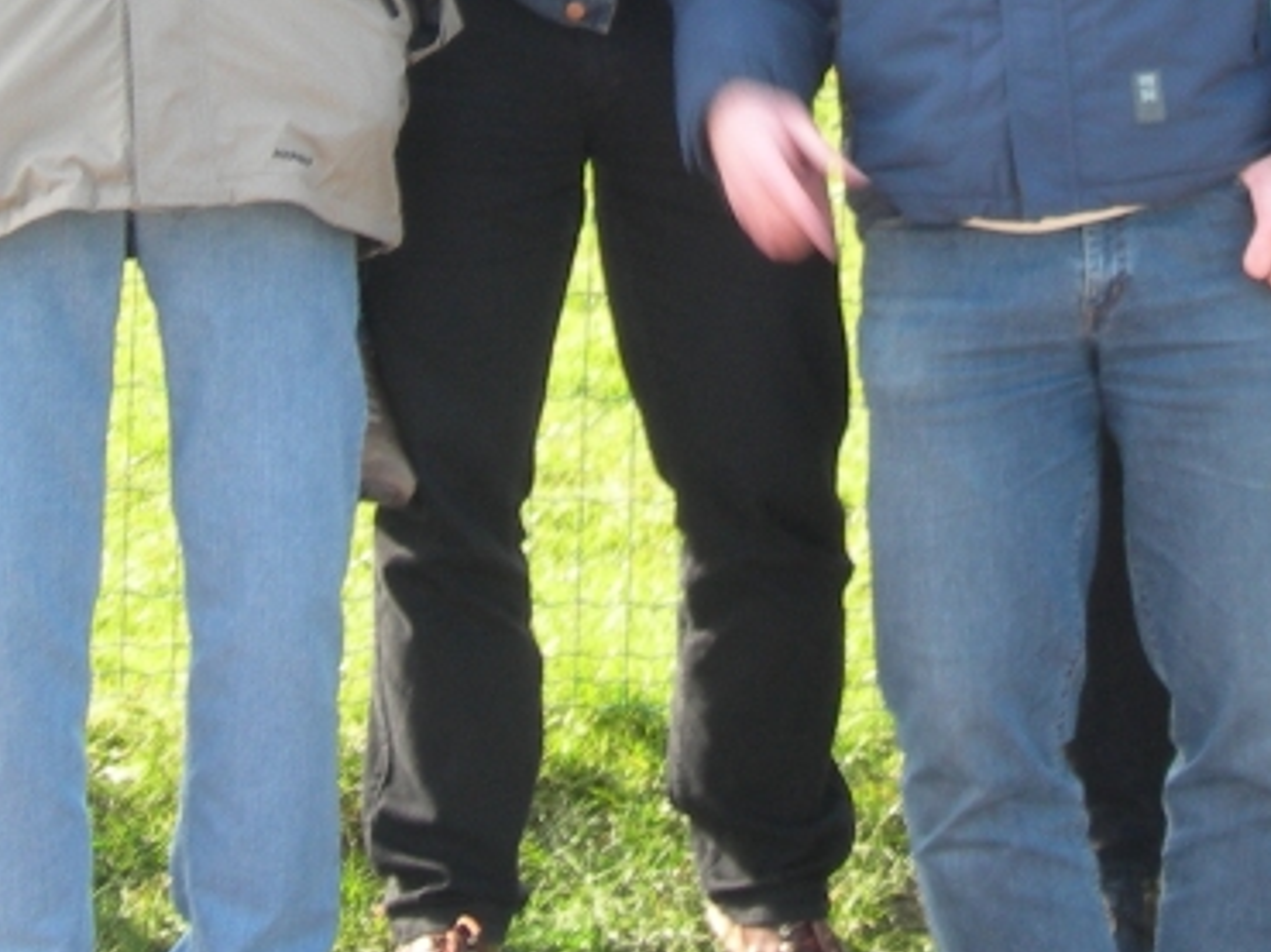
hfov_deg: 11.6
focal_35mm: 169
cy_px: -299
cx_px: 1061
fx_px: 6201
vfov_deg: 8.6
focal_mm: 12.7
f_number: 5.9
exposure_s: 1/31.3
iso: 50
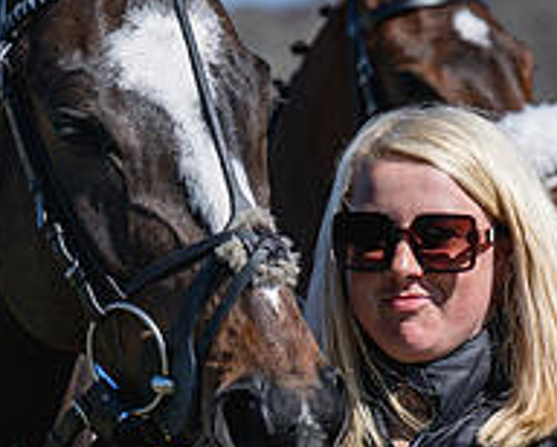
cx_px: -33
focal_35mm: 643
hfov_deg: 3.0
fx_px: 10611
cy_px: 424
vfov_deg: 2.4
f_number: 5.6
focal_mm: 125
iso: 250
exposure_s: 1/2000
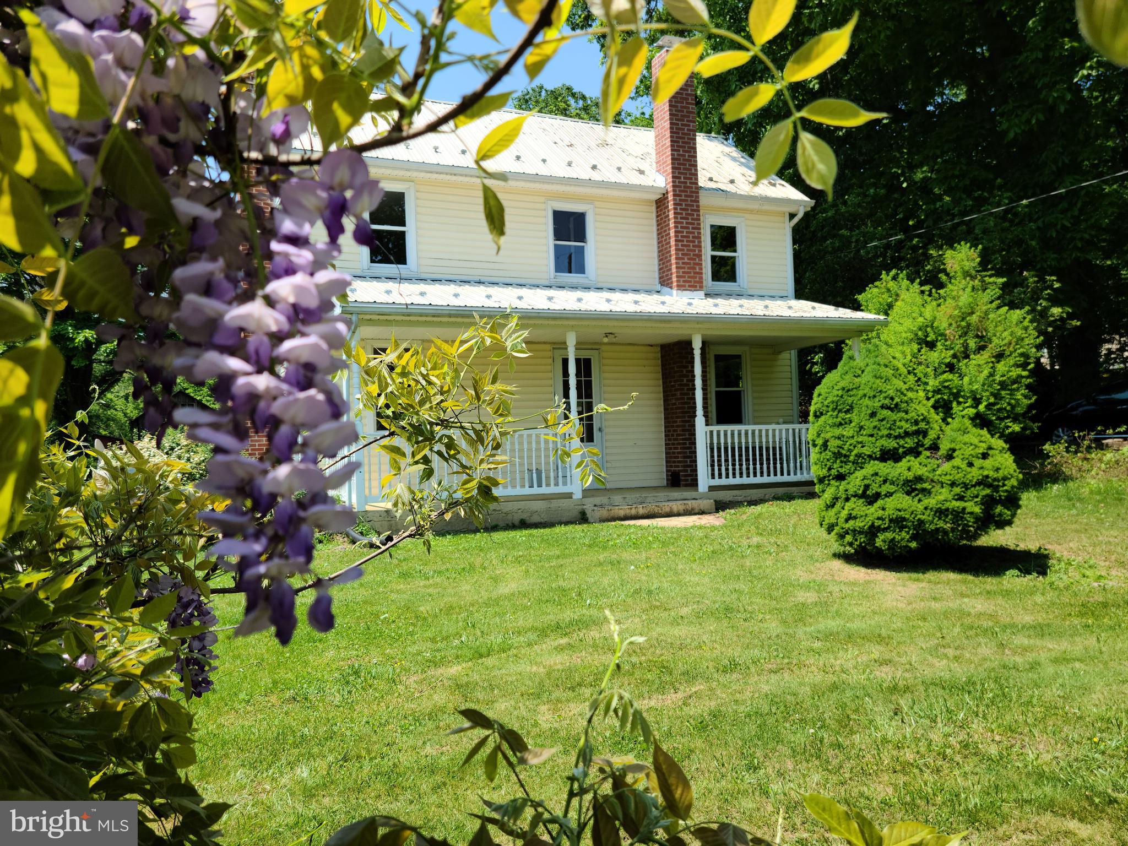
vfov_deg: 49.7
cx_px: 564
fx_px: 912
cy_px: 423
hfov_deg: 63.4
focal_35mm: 28
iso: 25
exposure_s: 1/630
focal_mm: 5.9
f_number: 2
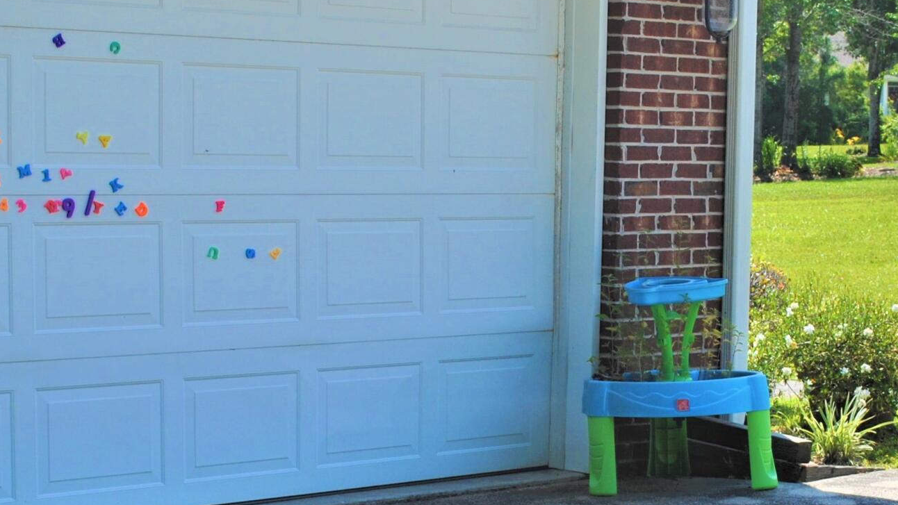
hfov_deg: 22.3
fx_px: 2262
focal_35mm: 95
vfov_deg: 12.7
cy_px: 342
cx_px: 607
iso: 100
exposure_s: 1/200
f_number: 7.1
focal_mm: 26
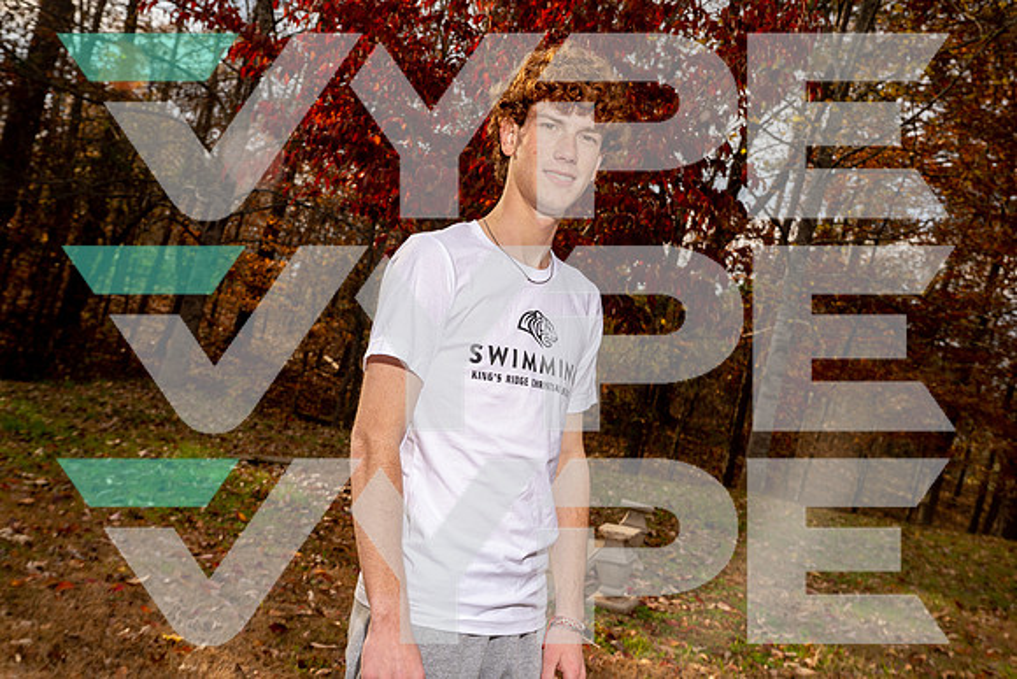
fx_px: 1187
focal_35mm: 42
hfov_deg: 46.4
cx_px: 508
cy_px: 340
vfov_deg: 31.9
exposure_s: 1/250
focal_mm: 42
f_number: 8
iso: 125
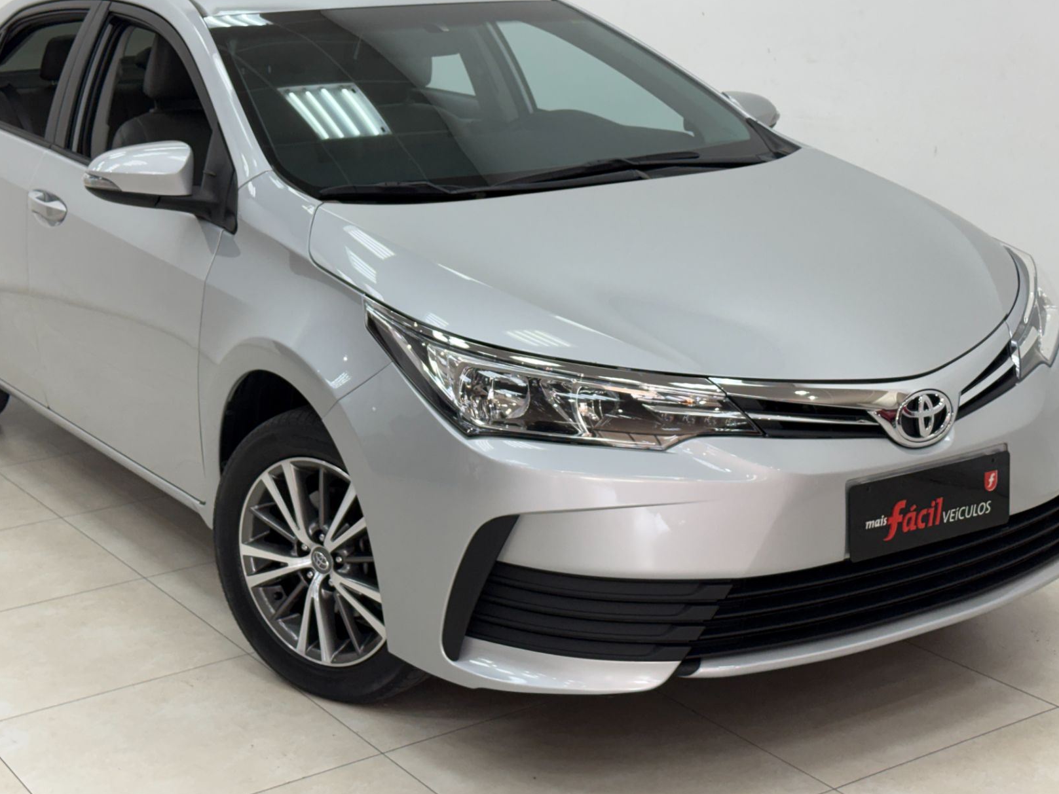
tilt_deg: -12.2
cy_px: 326
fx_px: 1744
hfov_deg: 33.8
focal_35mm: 57
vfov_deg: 25.6
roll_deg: +1.3
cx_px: 489
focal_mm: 6.76
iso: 160
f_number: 1.78
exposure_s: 1/120
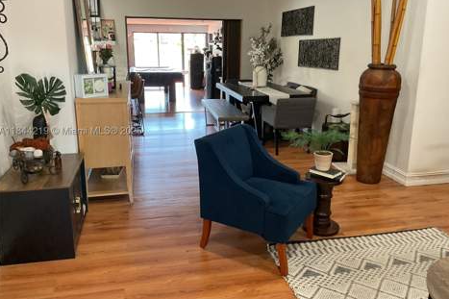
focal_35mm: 31
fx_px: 386
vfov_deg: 42.2
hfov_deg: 60.3
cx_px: 227
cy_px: 133
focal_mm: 3
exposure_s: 1/60
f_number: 1.8
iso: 160
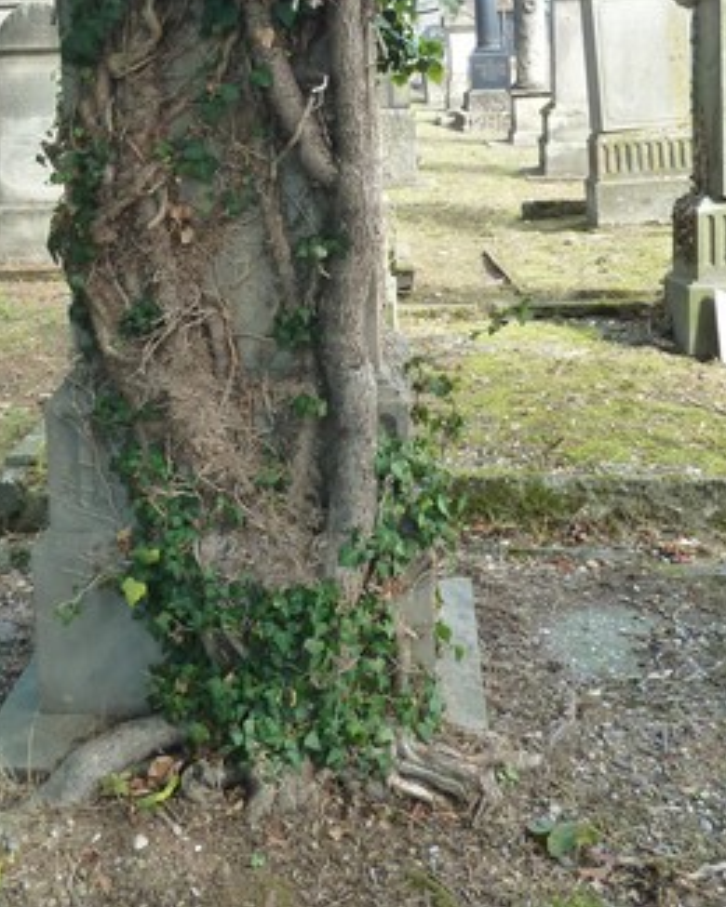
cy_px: 73
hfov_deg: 33.2
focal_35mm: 45
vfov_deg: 38.1
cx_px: 254
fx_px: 1209
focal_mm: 4.1
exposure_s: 1/100
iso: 125
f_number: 3.3
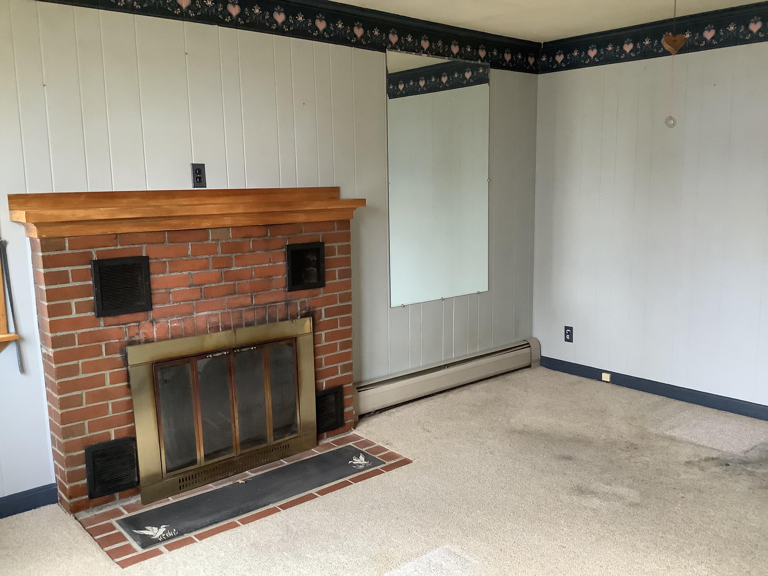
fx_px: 688
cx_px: 384
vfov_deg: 45.4
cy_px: 288
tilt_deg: -10.0
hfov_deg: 58.4
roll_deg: +0.6
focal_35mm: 31
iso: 320
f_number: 2.4
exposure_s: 1/60
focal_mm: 3.3
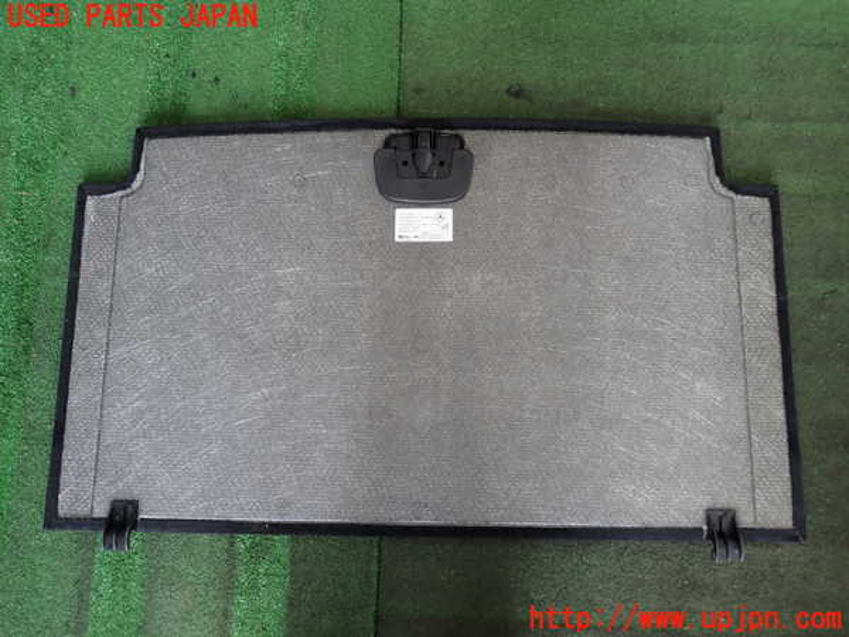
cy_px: 318
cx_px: 424
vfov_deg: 54.9
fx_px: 613
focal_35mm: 25
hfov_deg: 69.4
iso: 125
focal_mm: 4.5
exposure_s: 1/60
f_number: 2
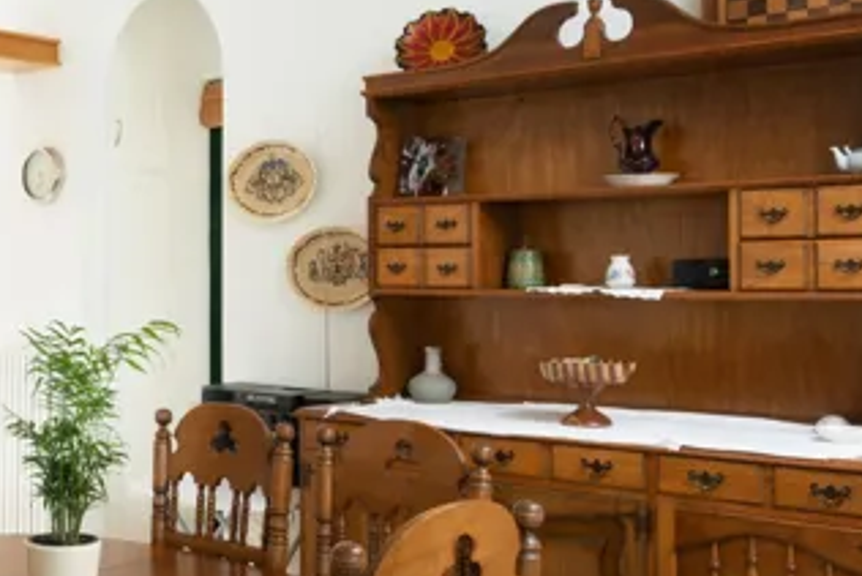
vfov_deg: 24.6
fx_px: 1317
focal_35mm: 55
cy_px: 300
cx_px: 131
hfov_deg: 34.7
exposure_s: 1/6
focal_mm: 29
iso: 640
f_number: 18
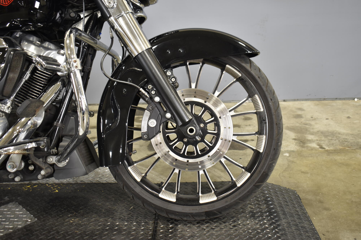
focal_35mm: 40
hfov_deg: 47.9
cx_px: 180
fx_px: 406
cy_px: 120
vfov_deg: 33.0
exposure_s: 1/13
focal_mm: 27
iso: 400
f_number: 4
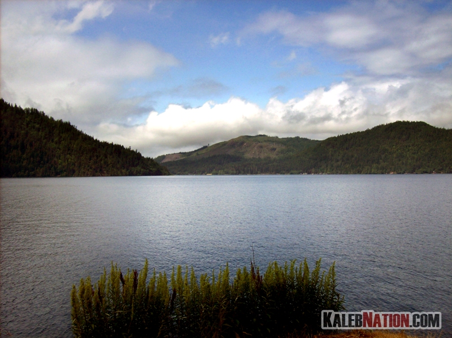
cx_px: 226
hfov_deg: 51.4
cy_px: 169
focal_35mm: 36
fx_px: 470
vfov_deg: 39.6
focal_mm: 6
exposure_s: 1/981
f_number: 4.8
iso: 80
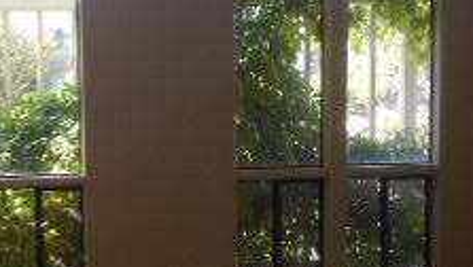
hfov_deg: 26.1
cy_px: 163
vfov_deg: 15.5
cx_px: 30
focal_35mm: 78
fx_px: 979
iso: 80
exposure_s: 1/40
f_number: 3.7
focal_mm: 4.5
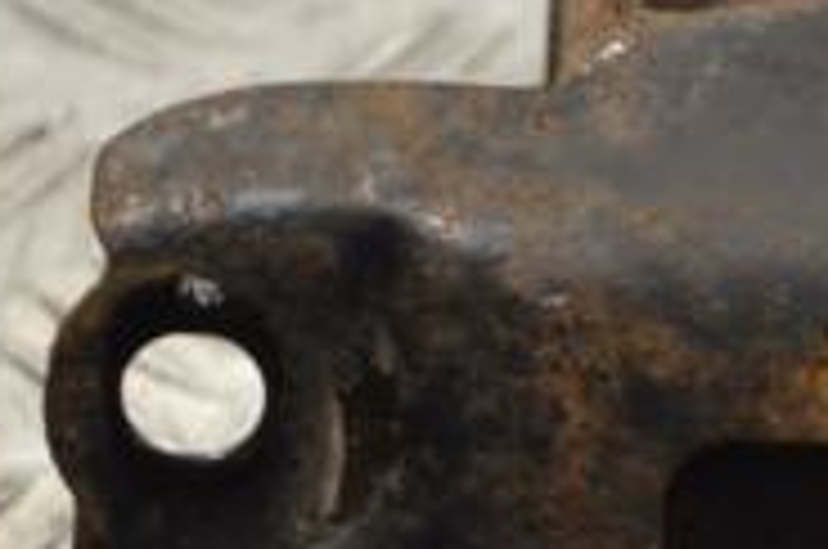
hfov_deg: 7.6
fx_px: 6191
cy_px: 387
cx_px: 783
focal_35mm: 270
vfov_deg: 5.1
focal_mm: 55
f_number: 5.6
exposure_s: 1/30
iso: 200
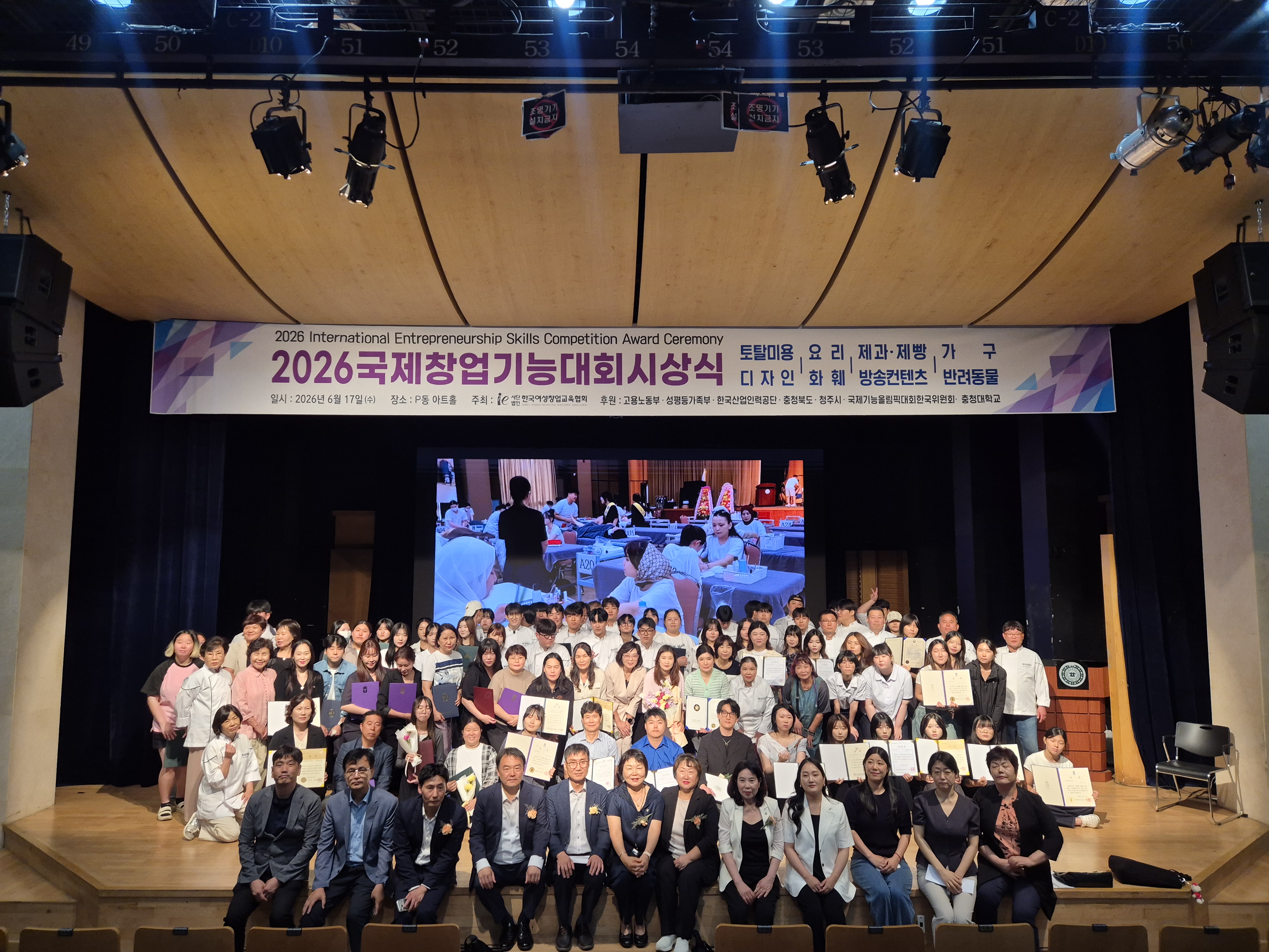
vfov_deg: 58.9
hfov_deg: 73.9
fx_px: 843
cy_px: 476
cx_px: 634
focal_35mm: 23
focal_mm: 5.4
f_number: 1.8
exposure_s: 1/120
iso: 200
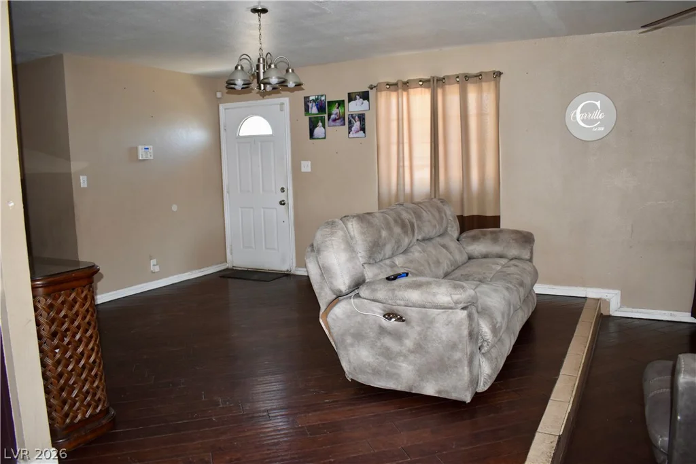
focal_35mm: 27
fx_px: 522
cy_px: 232
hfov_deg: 67.4
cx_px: 348
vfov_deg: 47.9
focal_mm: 18
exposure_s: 1/60
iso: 800
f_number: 3.5
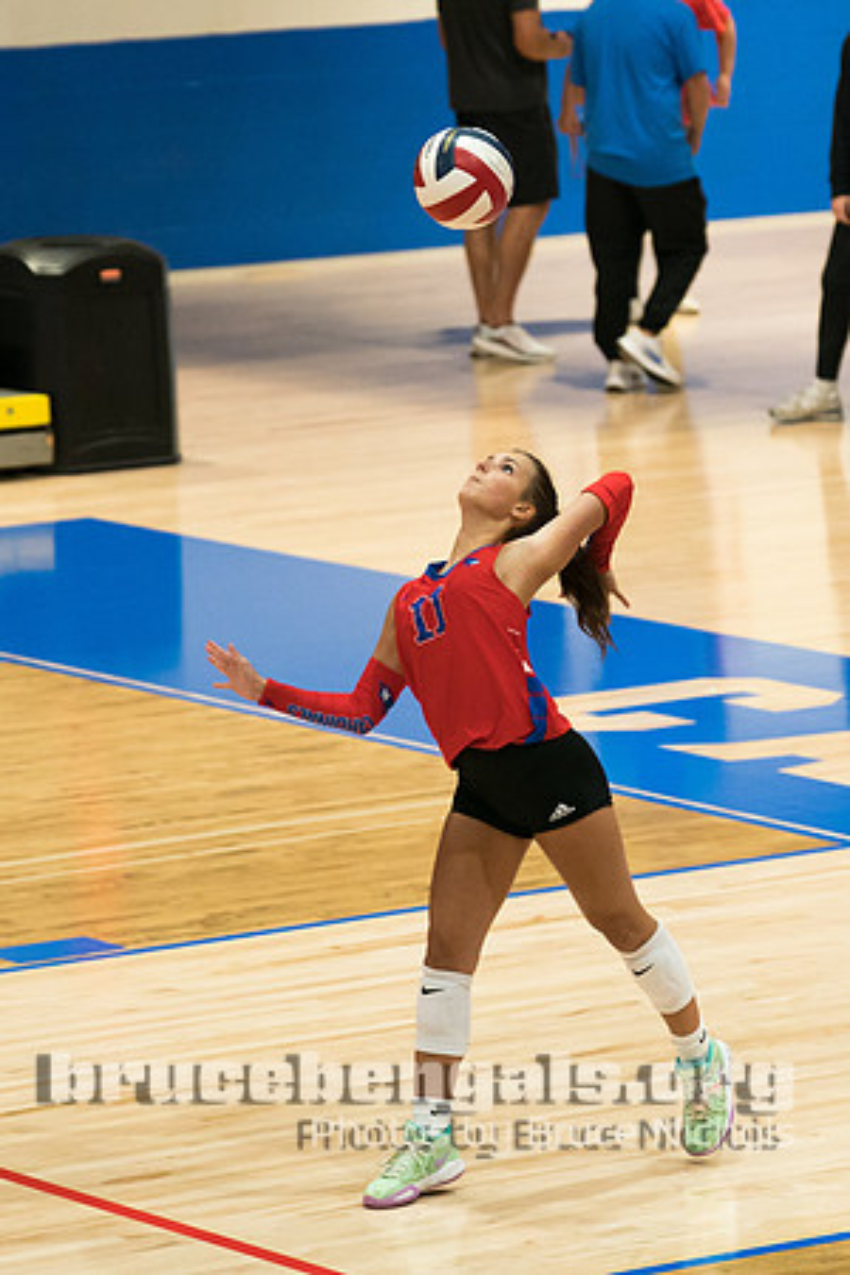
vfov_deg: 9.1
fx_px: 8032
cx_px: 484
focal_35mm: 227
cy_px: 605
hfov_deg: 6.1
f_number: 2.8
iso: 2500
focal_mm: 111
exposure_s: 1/1000
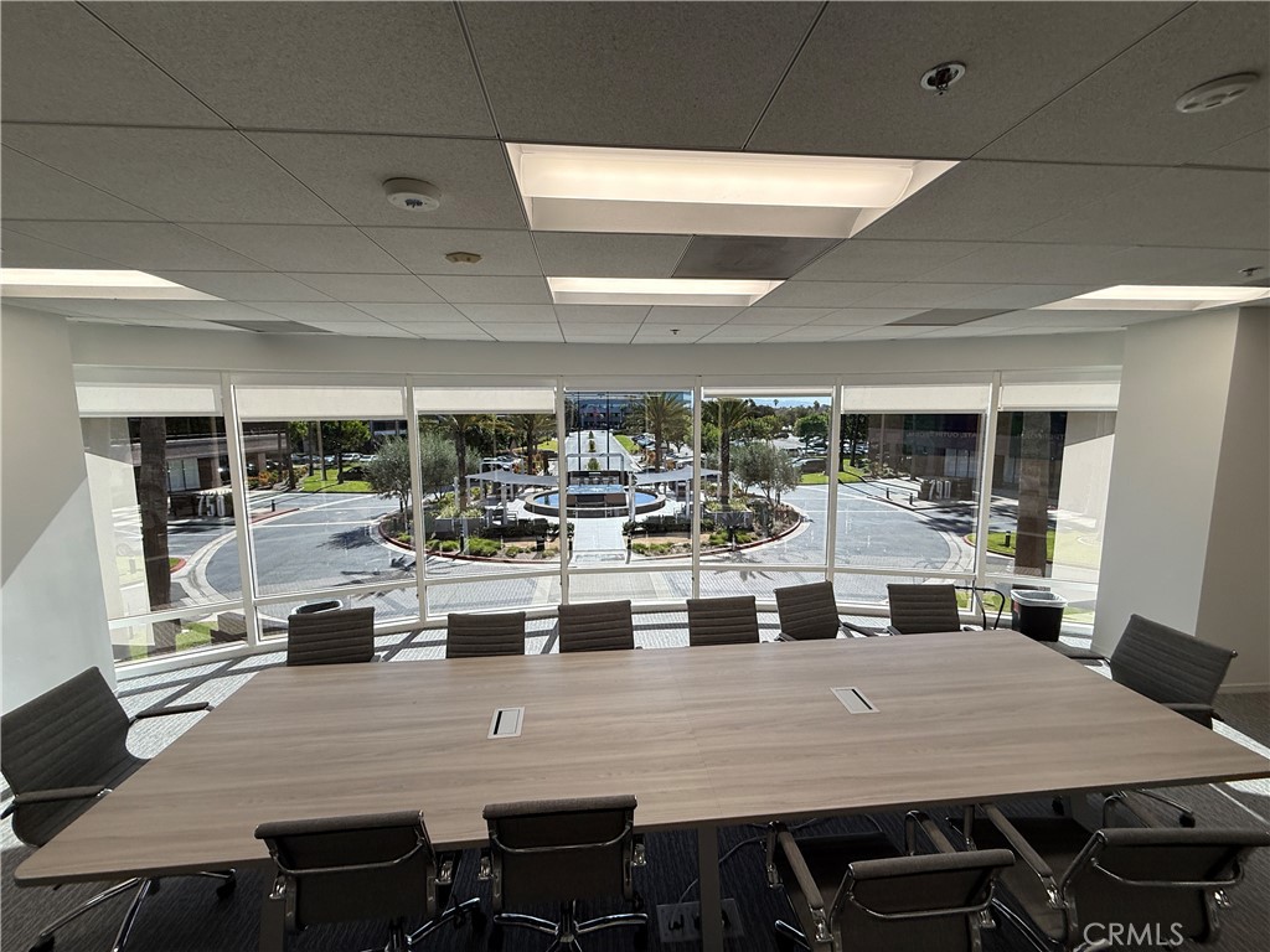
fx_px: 514
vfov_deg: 85.7
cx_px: 635
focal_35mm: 14
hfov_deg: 102.1
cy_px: 476
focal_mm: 2.22
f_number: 2.2
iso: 100
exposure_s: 1/301
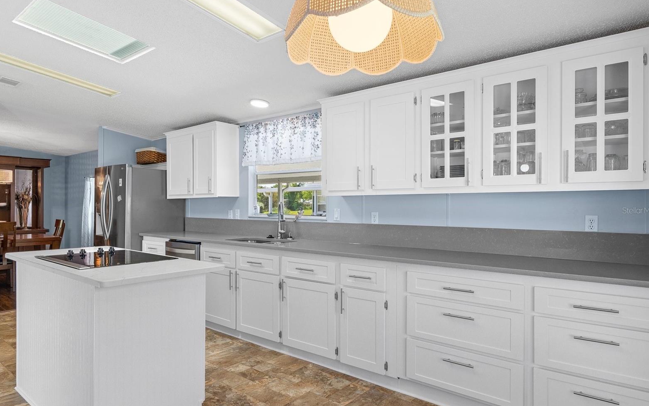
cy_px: 210
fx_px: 389
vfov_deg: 55.1
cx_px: 326
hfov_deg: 79.6
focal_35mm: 22
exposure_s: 1/2.5
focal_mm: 14
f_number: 8
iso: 500
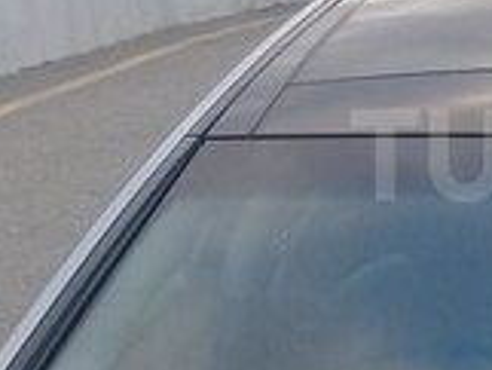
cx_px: 663
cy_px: 154
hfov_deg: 14.7
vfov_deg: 11.7
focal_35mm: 127
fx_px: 1806
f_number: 2.2
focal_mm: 3.3
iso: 50
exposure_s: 1/131
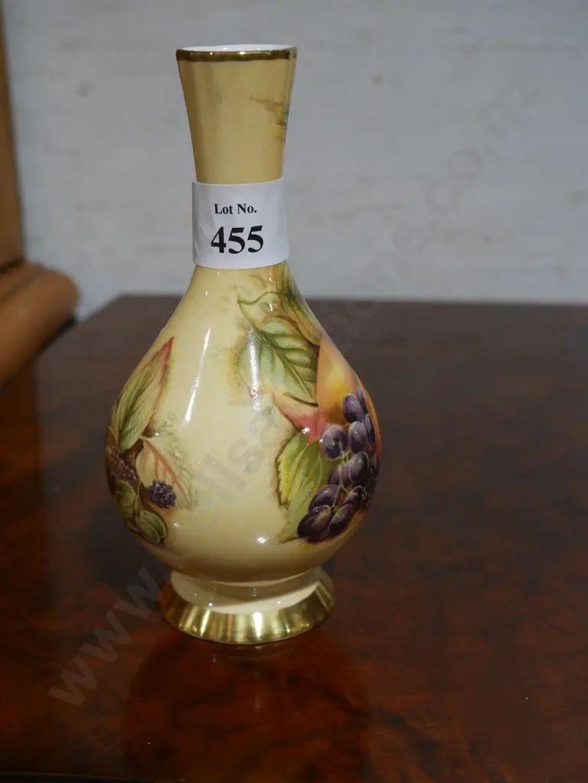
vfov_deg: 42.9
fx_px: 997
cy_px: 392
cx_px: 294
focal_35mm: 44
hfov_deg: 32.9
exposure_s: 1/60
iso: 320
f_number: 4.7
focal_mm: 22
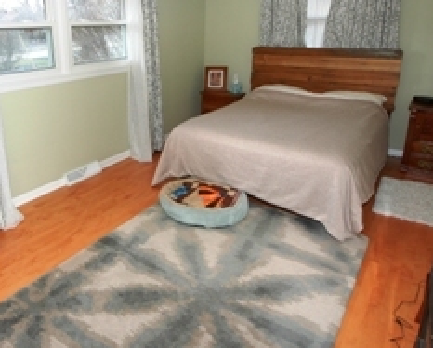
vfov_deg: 52.4
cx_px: 134
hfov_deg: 61.9
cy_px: 121
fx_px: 346
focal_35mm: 27
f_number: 4
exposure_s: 1/60
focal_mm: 10
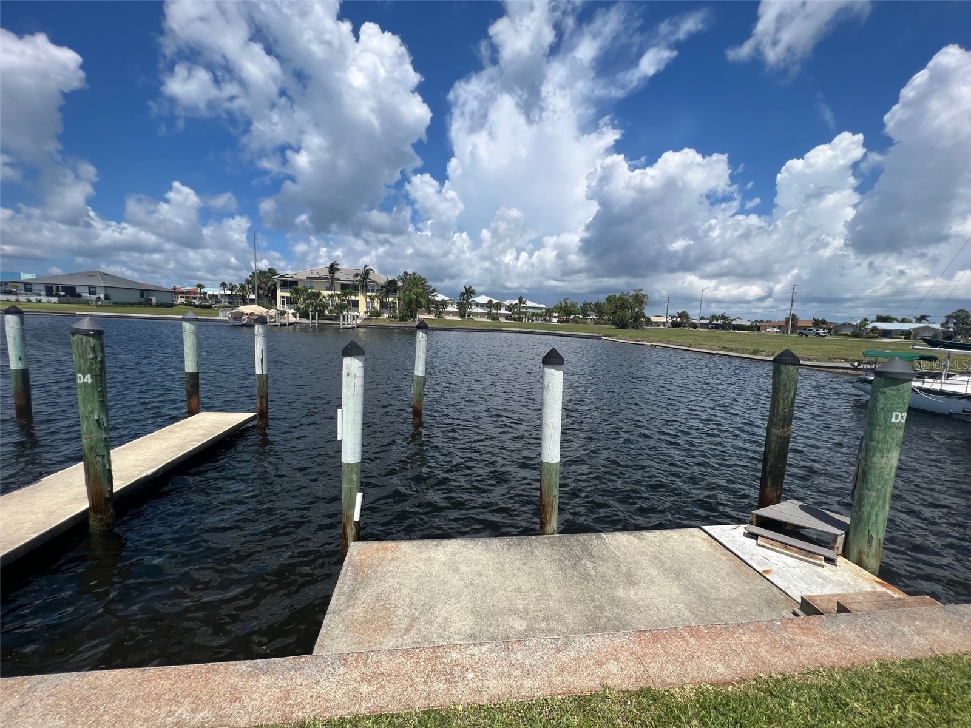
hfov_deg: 106.2
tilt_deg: -6.5
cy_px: 364
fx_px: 365
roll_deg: -2.0
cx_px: 486
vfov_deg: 89.9
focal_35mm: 13
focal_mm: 1.57
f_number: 1.8
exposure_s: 1/2320
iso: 32
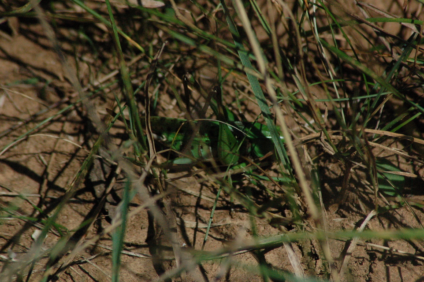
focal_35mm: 450
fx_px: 5296
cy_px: 141
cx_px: 212
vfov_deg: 3.1
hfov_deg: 4.6
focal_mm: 300
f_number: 10
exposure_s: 1/4000
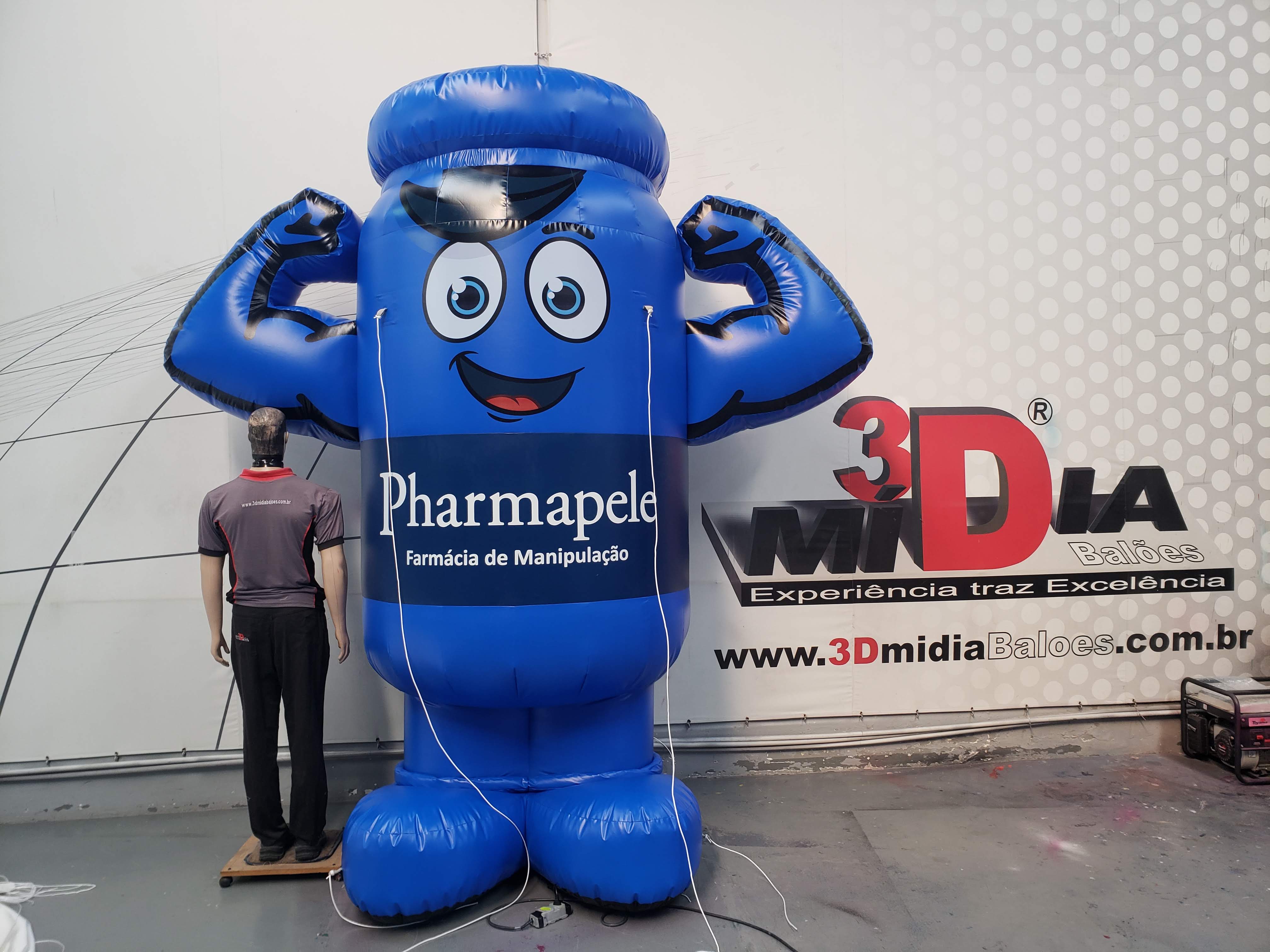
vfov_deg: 53.1
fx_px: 954
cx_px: 635
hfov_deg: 67.3
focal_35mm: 26
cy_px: 476
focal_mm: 4.3
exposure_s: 1/60
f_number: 2.4
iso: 100
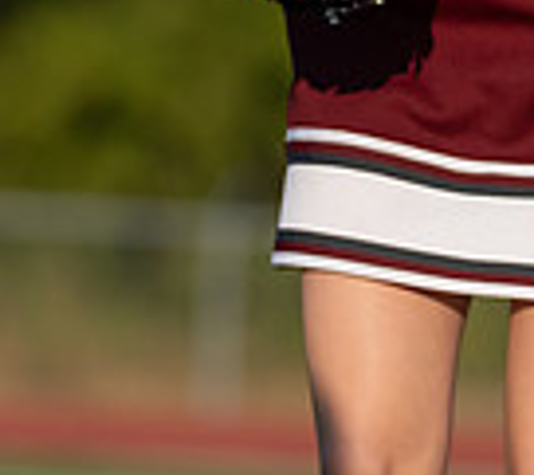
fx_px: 13595
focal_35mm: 823
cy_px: -476
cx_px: 574
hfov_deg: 2.2
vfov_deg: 2.0
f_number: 2.8
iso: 100
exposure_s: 1/2000
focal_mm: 159
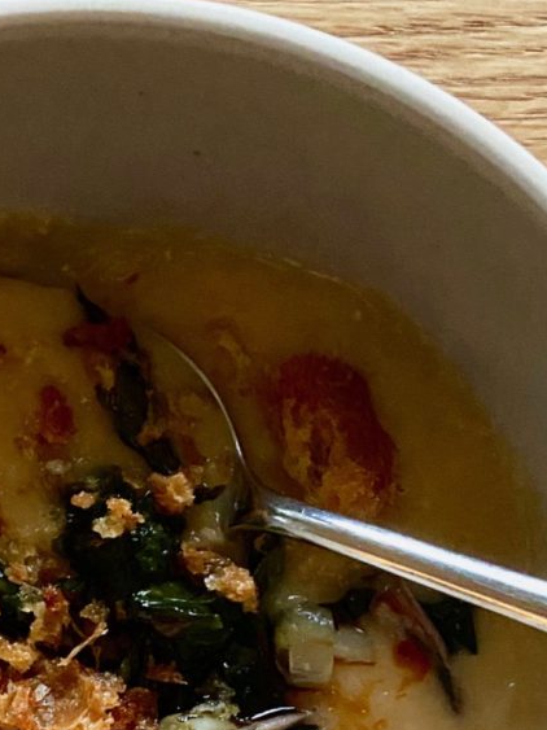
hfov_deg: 20.1
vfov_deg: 26.0
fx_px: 1518
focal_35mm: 72
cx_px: 61
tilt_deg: -88.4
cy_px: 690
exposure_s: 1/30
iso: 500
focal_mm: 4.25
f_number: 1.8
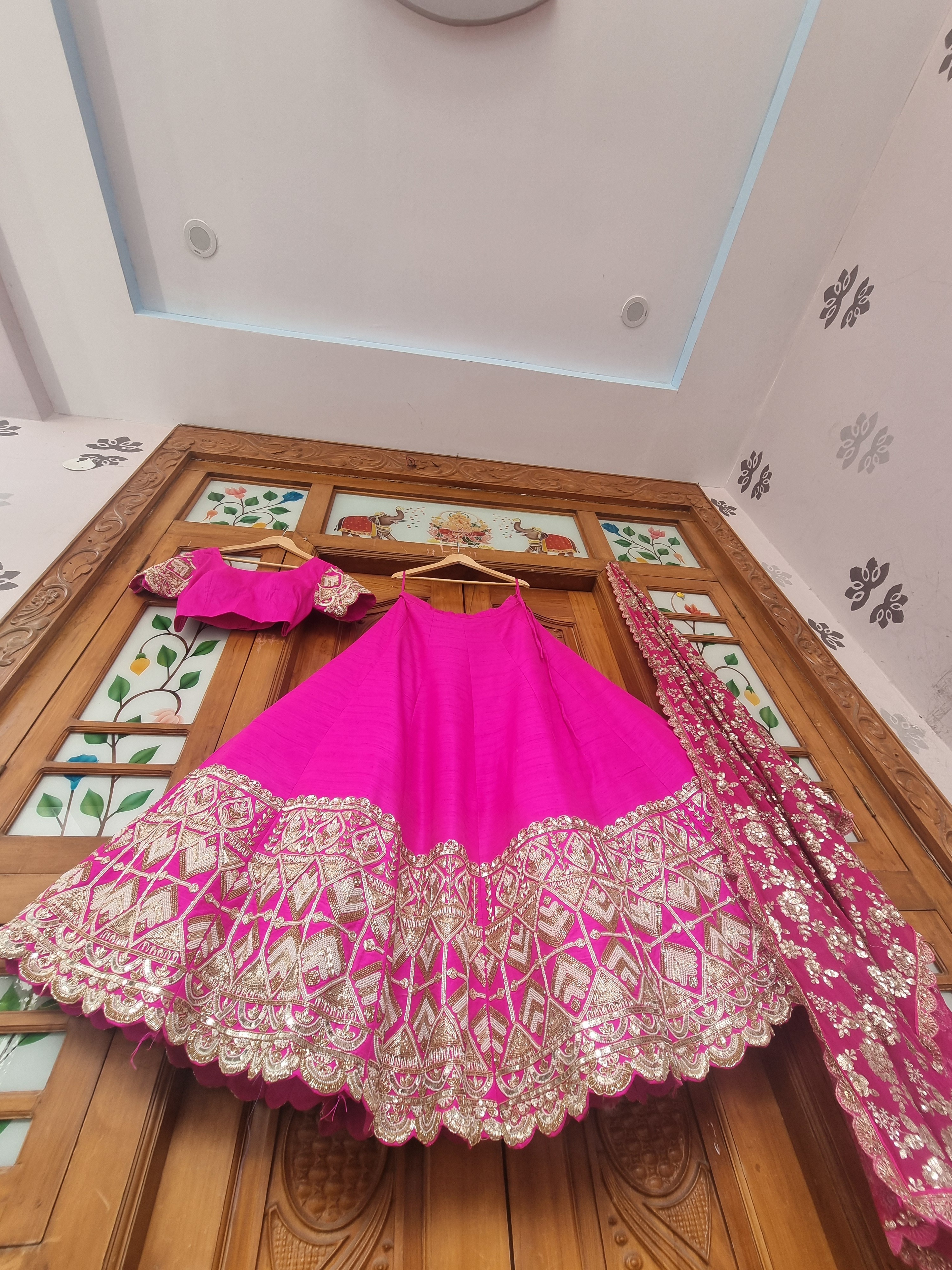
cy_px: 635
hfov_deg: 89.9
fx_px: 477
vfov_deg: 106.2
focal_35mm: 13
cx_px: 476
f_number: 2.2
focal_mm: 2.2
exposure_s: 1/100
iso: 80
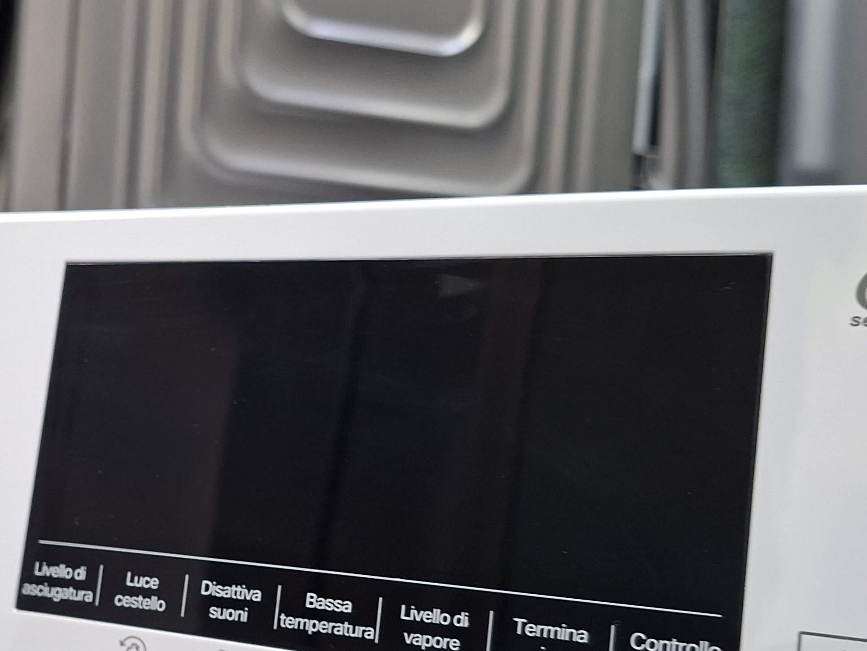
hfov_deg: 39.2
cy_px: 466
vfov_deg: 30.5
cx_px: 203
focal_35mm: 47
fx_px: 1177
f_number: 1.8
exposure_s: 1/50
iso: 200
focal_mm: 5.54
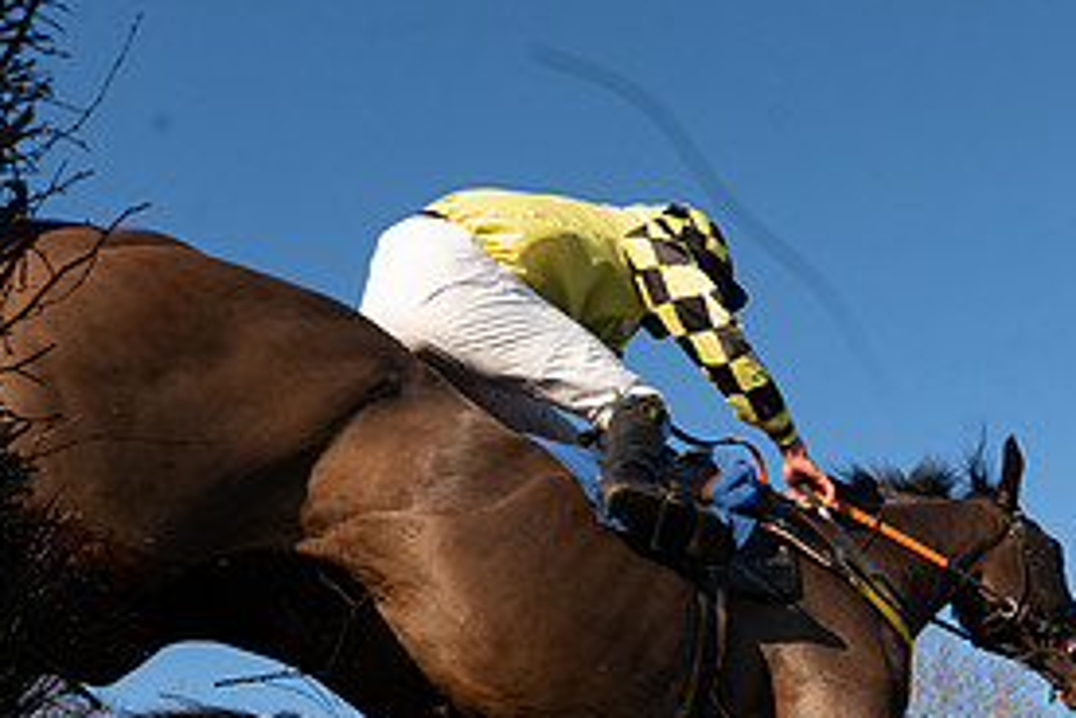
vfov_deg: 29.5
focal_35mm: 42
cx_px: 807
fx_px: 1255
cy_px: 739
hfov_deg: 44.8
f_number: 8
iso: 1000
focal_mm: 20
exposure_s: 1/1600
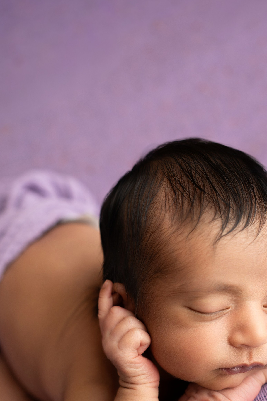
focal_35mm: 62
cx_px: 192
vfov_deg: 31.6
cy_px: 313
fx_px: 690
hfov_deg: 21.8
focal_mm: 35
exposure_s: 1/200
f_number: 2.8
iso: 160
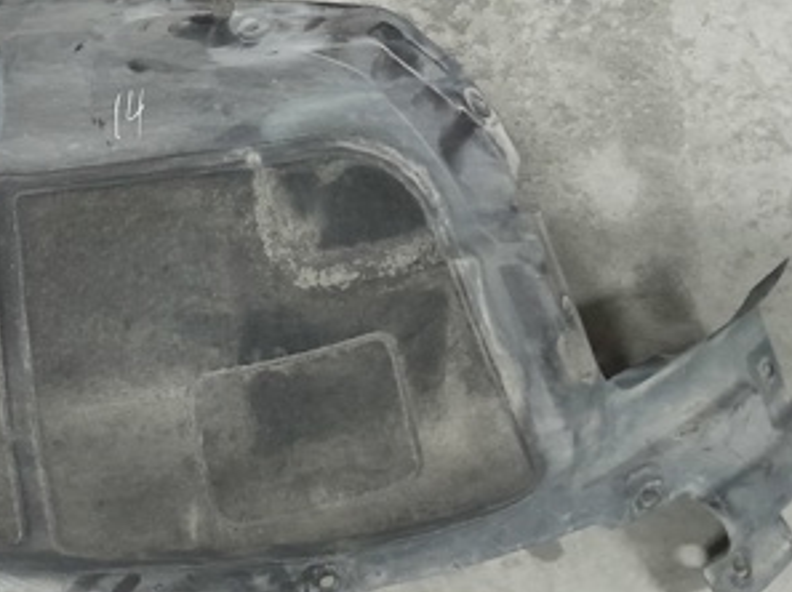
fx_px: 1280
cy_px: 252
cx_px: 131
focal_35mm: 56
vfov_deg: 26.0
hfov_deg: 33.2
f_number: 1.8
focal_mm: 3.98
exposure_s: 1/20
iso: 1000
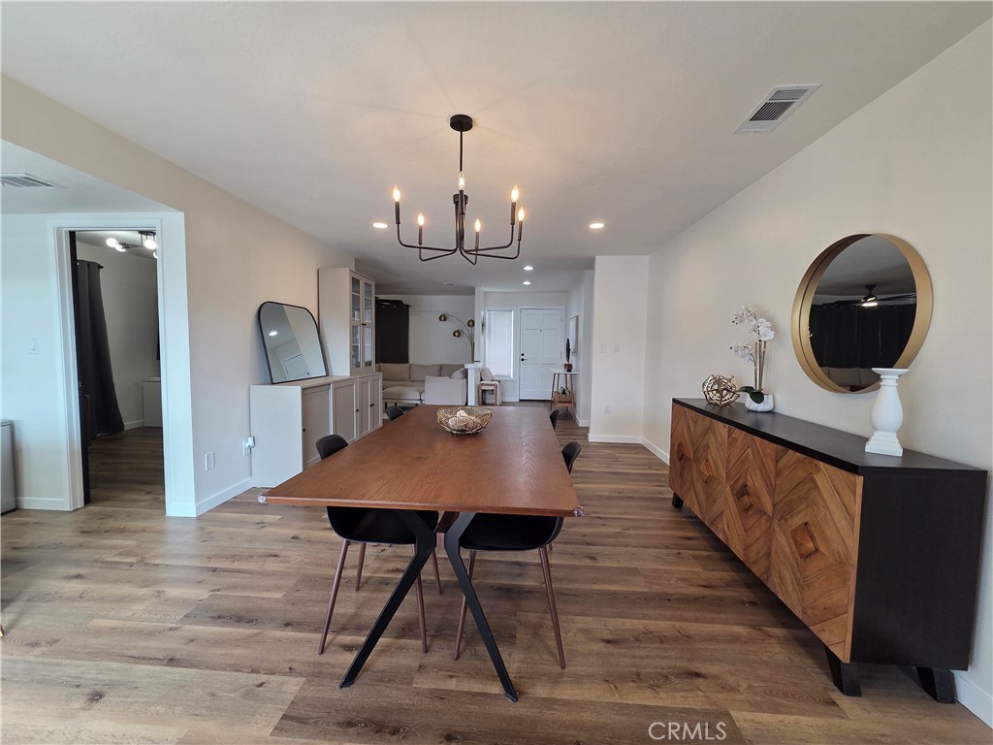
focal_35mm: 13
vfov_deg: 89.9
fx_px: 373
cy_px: 372
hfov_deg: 106.2
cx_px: 496
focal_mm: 2.2
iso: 200
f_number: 2.2
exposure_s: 1/120
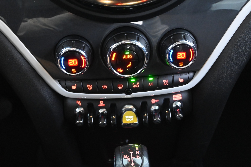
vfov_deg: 28.5
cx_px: 126
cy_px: 84
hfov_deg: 41.7
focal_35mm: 47
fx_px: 329
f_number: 5
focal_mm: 31.5
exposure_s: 1/13
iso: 6400
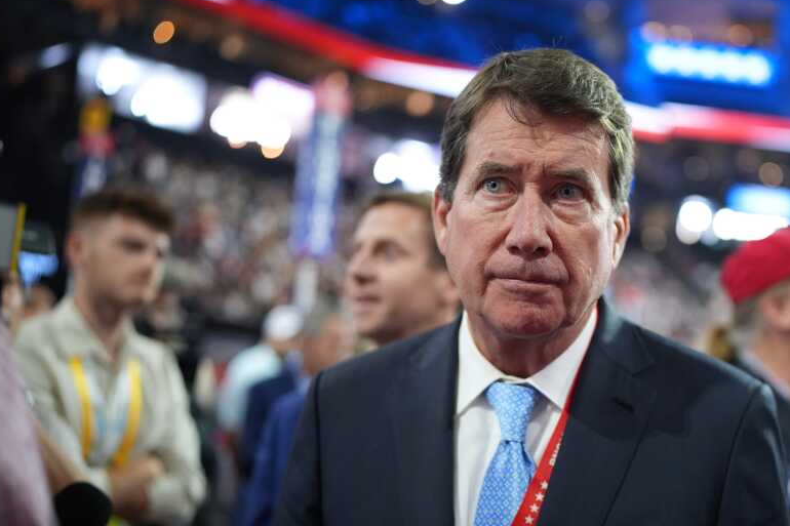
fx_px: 1097
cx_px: 540
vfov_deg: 26.9
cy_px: 328
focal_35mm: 50
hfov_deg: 39.1
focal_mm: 35
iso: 2000
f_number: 1.4
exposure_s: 1/500
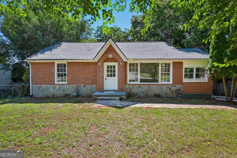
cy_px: 79
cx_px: 118
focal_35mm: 16
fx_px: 109
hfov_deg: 95.0
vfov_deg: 72.1
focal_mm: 16.5
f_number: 8
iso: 100
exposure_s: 1/160
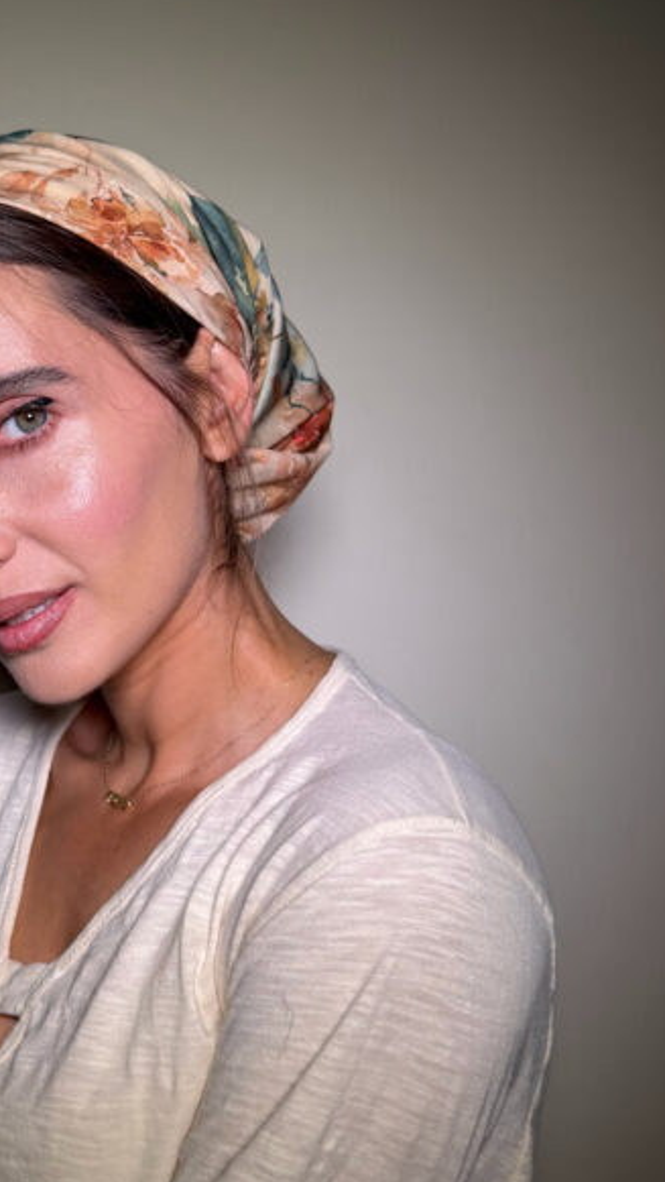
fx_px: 1410
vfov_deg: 45.4
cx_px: 75
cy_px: 645
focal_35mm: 45
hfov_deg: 25.8
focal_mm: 6.76
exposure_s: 1/307
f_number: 1.78
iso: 80
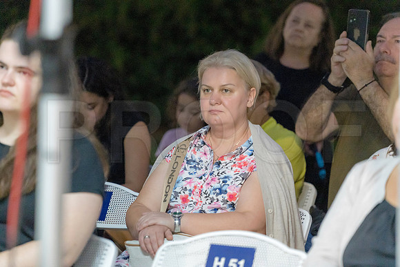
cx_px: 200
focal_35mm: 200
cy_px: 134
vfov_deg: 6.9
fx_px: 2223
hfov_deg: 10.3
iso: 6400
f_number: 4
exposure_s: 1/160
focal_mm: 200
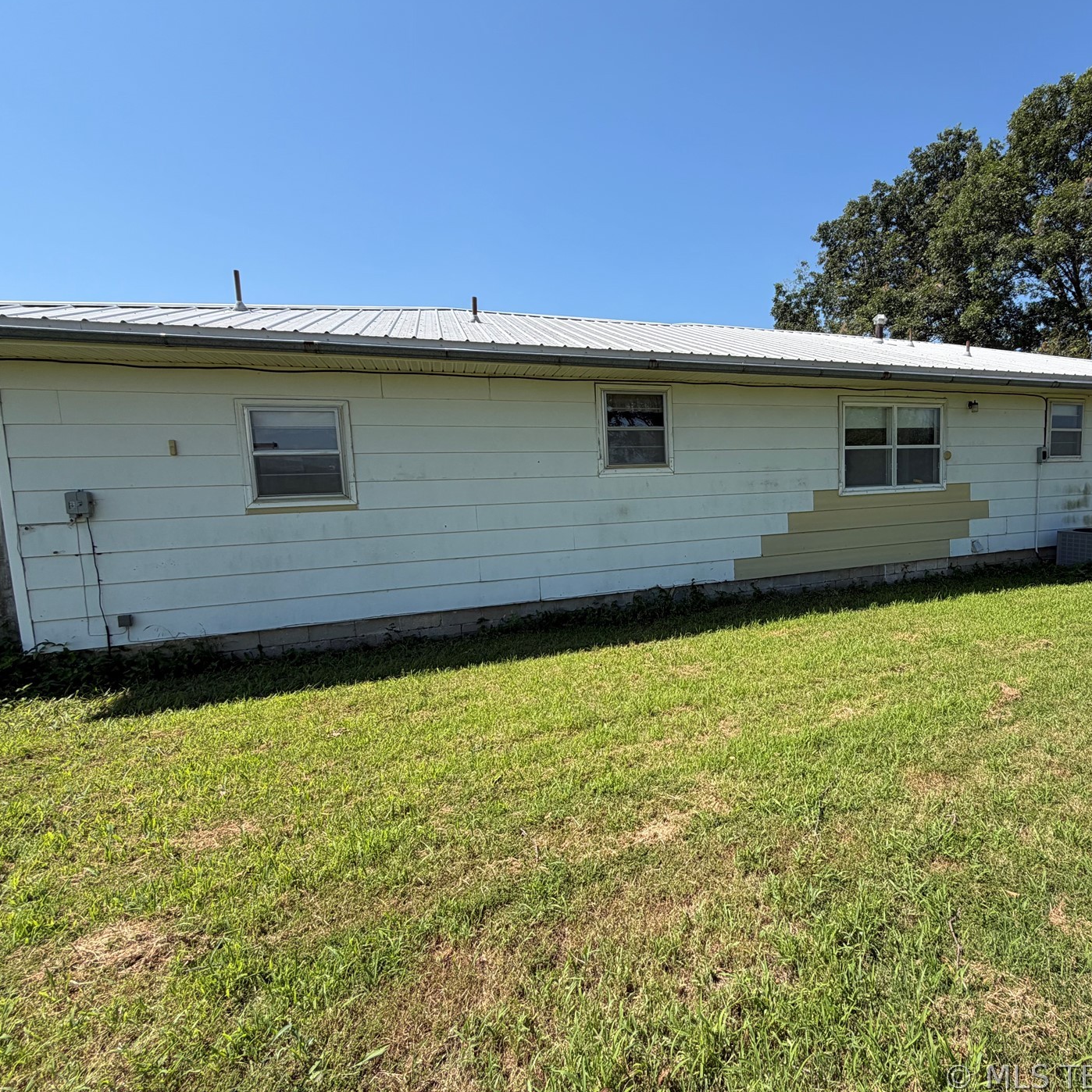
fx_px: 607
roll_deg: +2.3
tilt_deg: -7.6
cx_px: 699
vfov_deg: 84.0
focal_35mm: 17
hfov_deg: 82.0
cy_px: 541
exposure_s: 1/770
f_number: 2.2
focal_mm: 2.22
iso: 32
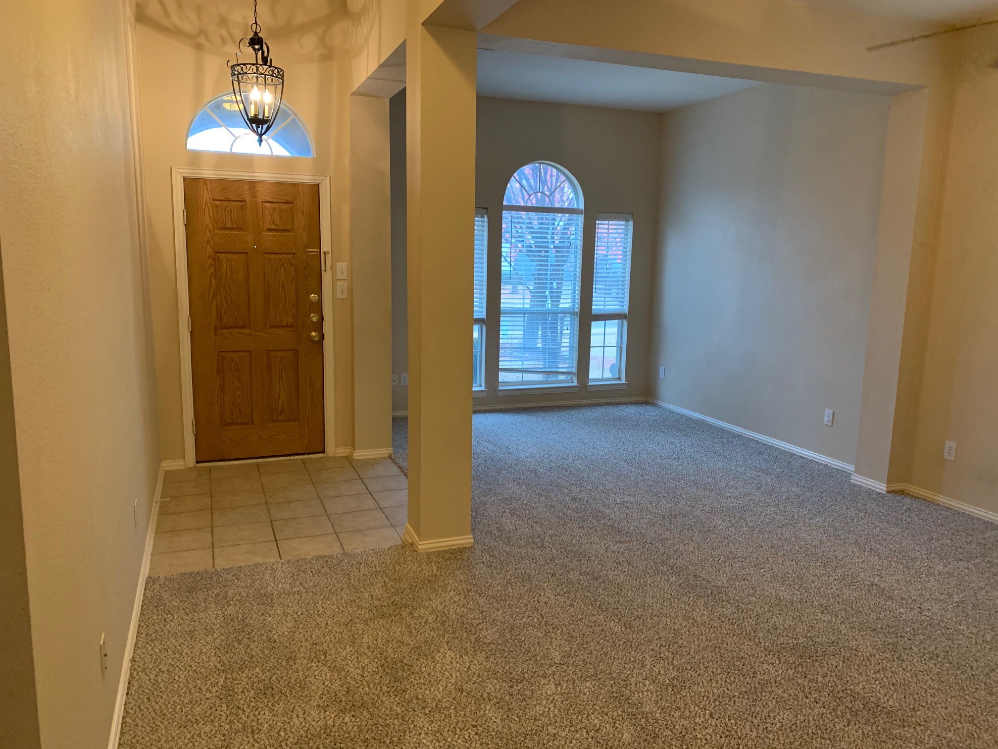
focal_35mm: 26
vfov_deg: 53.1
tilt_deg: -9.6
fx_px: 750
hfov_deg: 67.3
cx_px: 499
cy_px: 374
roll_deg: -1.1
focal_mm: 4.25
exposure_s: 1/40
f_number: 1.8
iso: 250
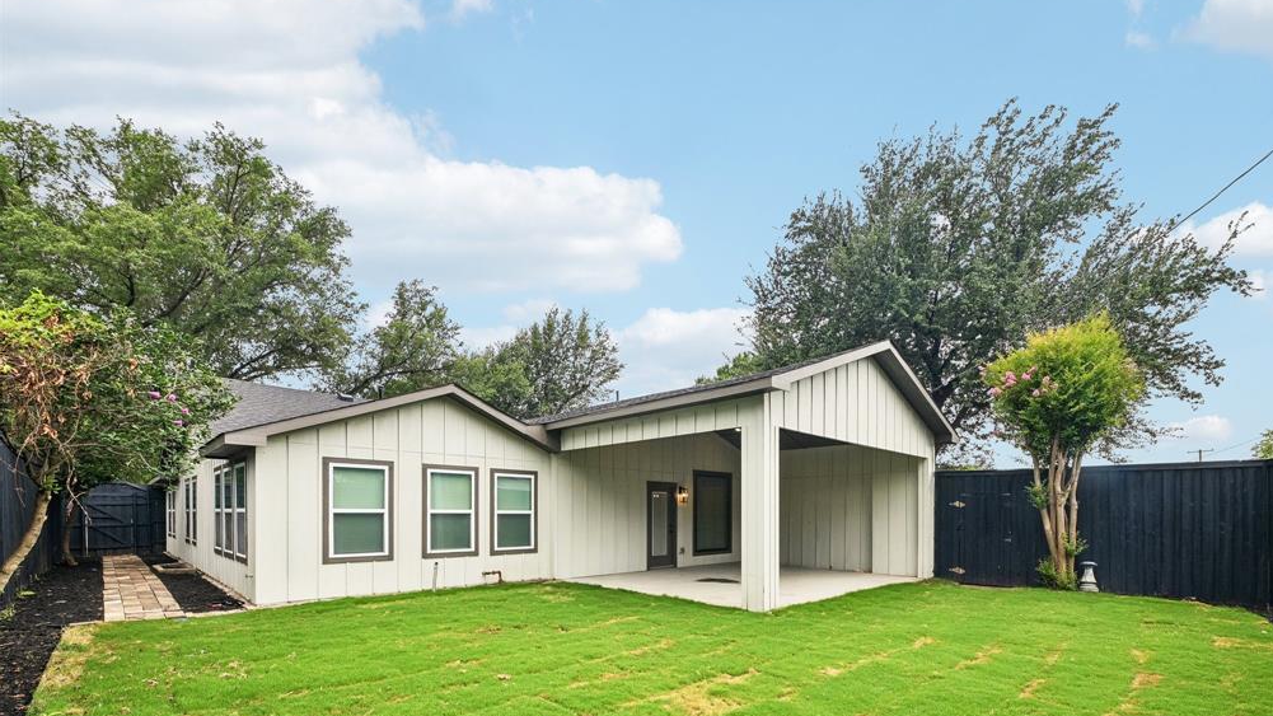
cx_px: 650
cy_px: 416
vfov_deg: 70.1
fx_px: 506
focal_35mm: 15
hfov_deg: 103.0
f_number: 8
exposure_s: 1/500
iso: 400
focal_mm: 14
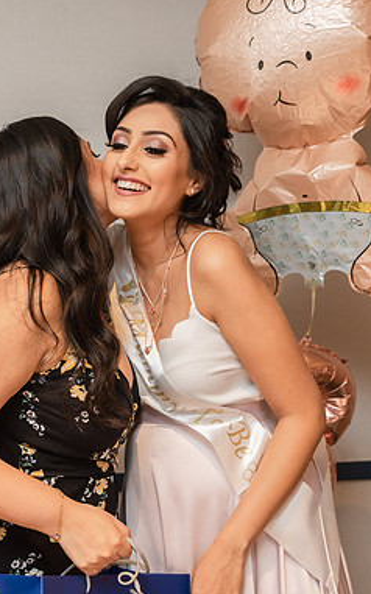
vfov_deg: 33.0
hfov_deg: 20.9
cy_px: 297
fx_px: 1003
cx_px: 117
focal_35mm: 62
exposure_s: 1/160
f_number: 4
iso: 2500
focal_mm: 40
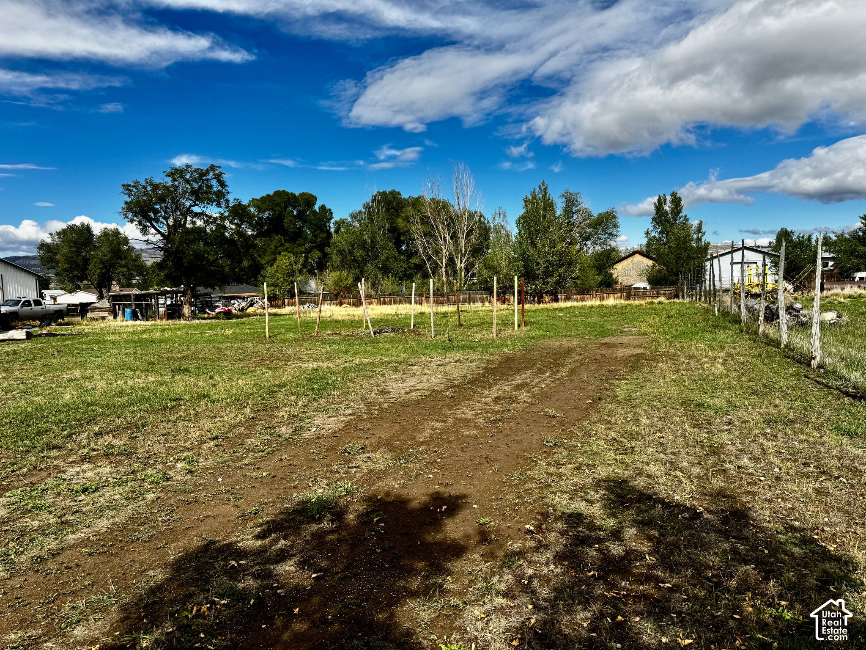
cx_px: 433
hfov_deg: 71.6
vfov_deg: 56.8
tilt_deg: -6.7
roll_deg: +0.0
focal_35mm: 24
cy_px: 325
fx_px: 600
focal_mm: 6.76
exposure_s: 1/4950
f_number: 1.78
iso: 80
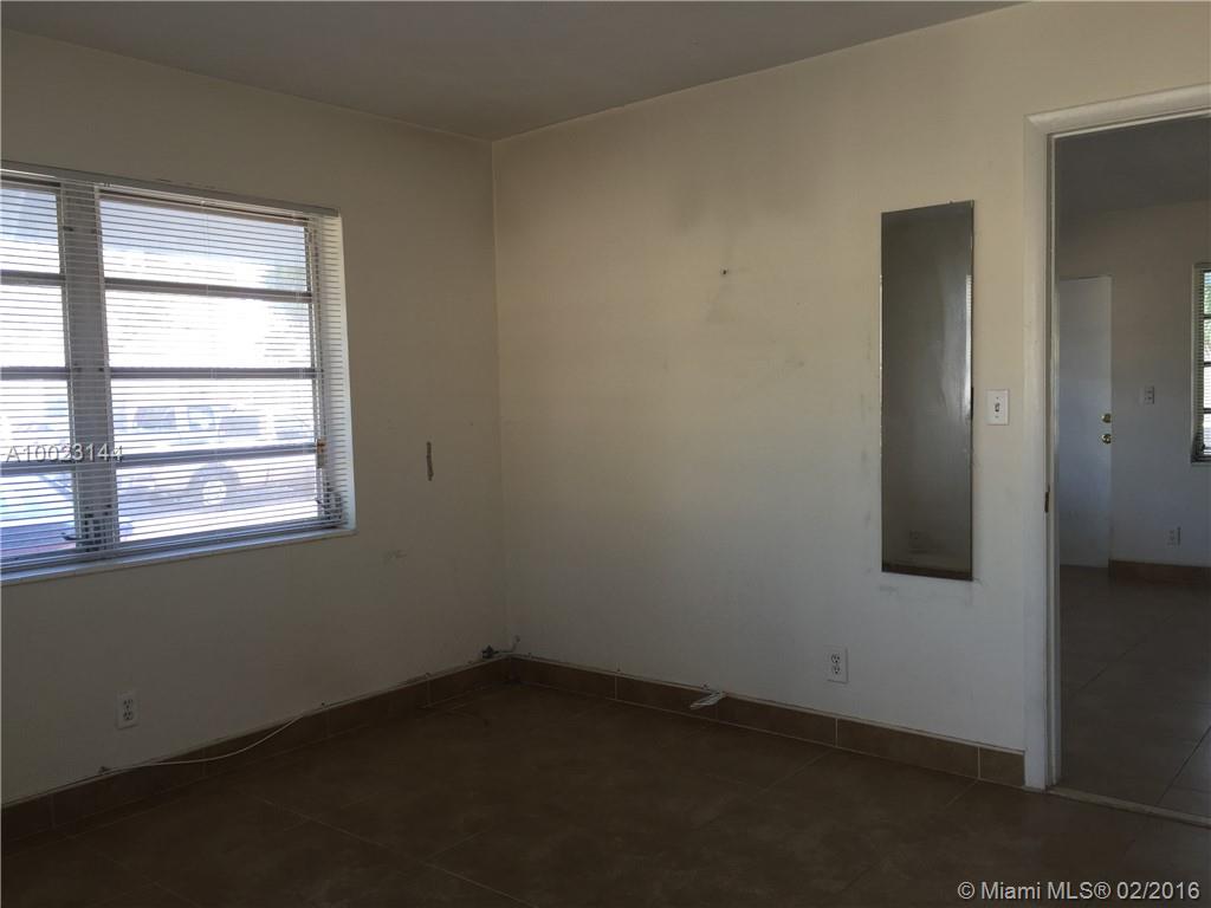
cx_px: 606
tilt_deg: -3.0
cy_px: 454
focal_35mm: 29
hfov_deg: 61.7
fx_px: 1015
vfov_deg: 48.2
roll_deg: -0.1
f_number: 2.2
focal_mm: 4.15
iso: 32
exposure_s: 1/40
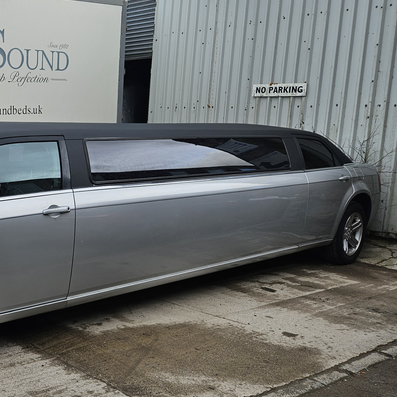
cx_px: -26
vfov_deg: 37.6
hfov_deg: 33.4
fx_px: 584
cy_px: 202
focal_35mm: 45
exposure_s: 1/309
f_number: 1.8
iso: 25
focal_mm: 5.4
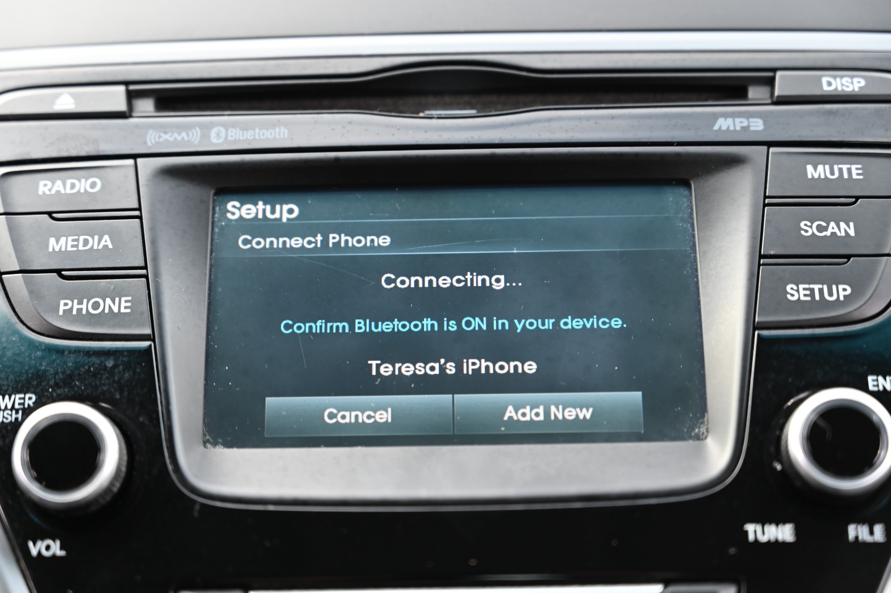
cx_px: 446
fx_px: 1657
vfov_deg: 20.3
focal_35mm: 67
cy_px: 296
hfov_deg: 30.1
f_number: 4
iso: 720
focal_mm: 67
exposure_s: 1/125
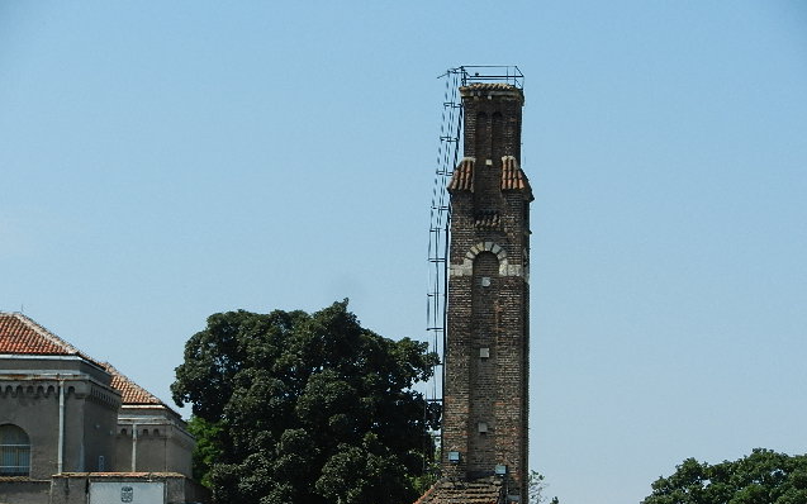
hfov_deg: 15.9
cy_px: 284
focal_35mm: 131
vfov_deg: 10.0
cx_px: 404
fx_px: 2881
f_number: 5.1
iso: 160
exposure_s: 1/1000
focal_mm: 22.2
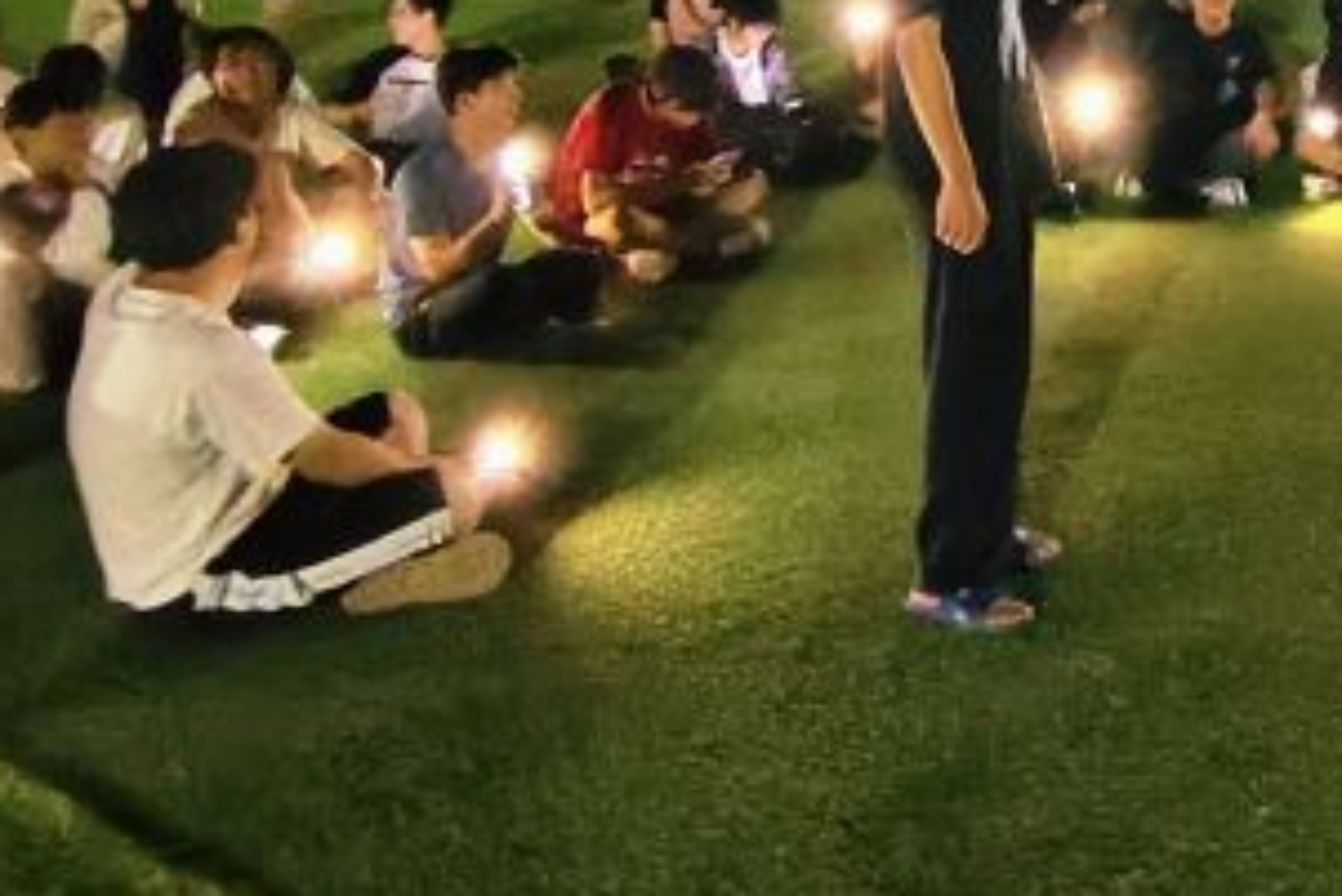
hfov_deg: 39.1
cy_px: -71
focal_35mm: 47
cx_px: 1190
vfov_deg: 26.6
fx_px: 1753
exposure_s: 1/14.3
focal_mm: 1.66
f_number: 2.2
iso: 1428
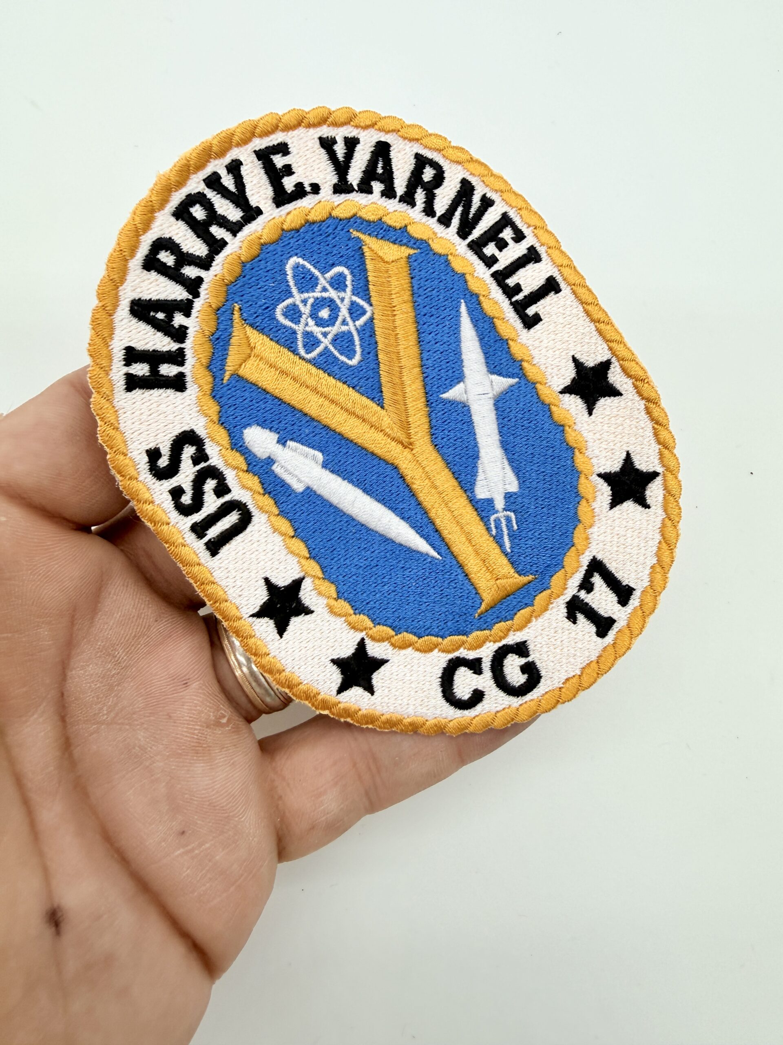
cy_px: 522
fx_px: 724
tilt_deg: -81.1
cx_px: 392
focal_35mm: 24
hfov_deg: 56.8
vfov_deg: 71.6
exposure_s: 1/140
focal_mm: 2.22
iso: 40
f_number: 2.2
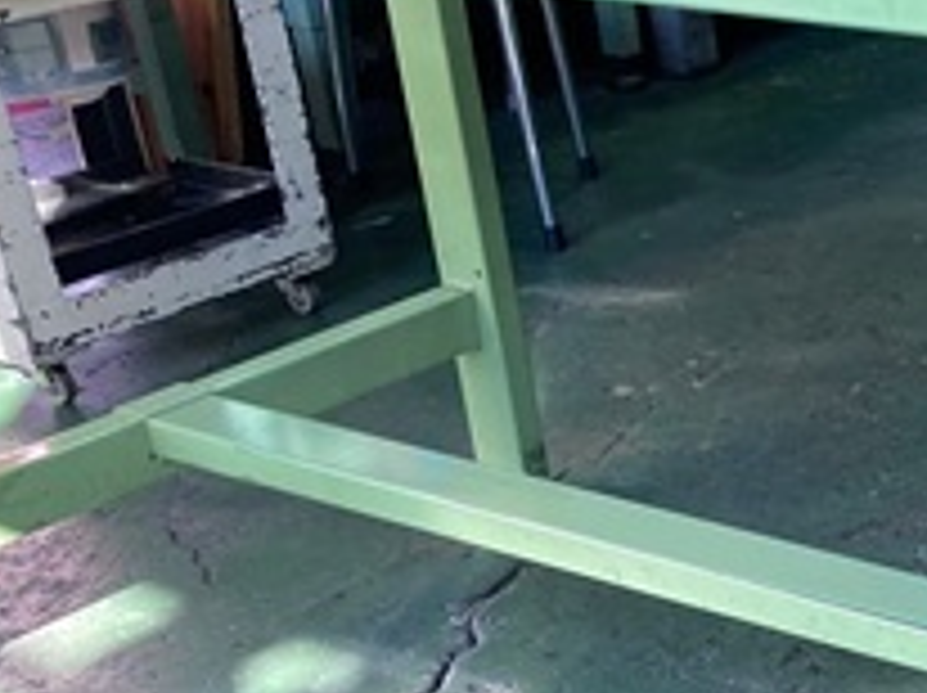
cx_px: 1202
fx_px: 2327
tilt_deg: -26.3
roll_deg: +3.4
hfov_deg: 20.6
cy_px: 670
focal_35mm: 87
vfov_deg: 16.6
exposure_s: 1/121
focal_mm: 3.99
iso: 80
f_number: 1.8
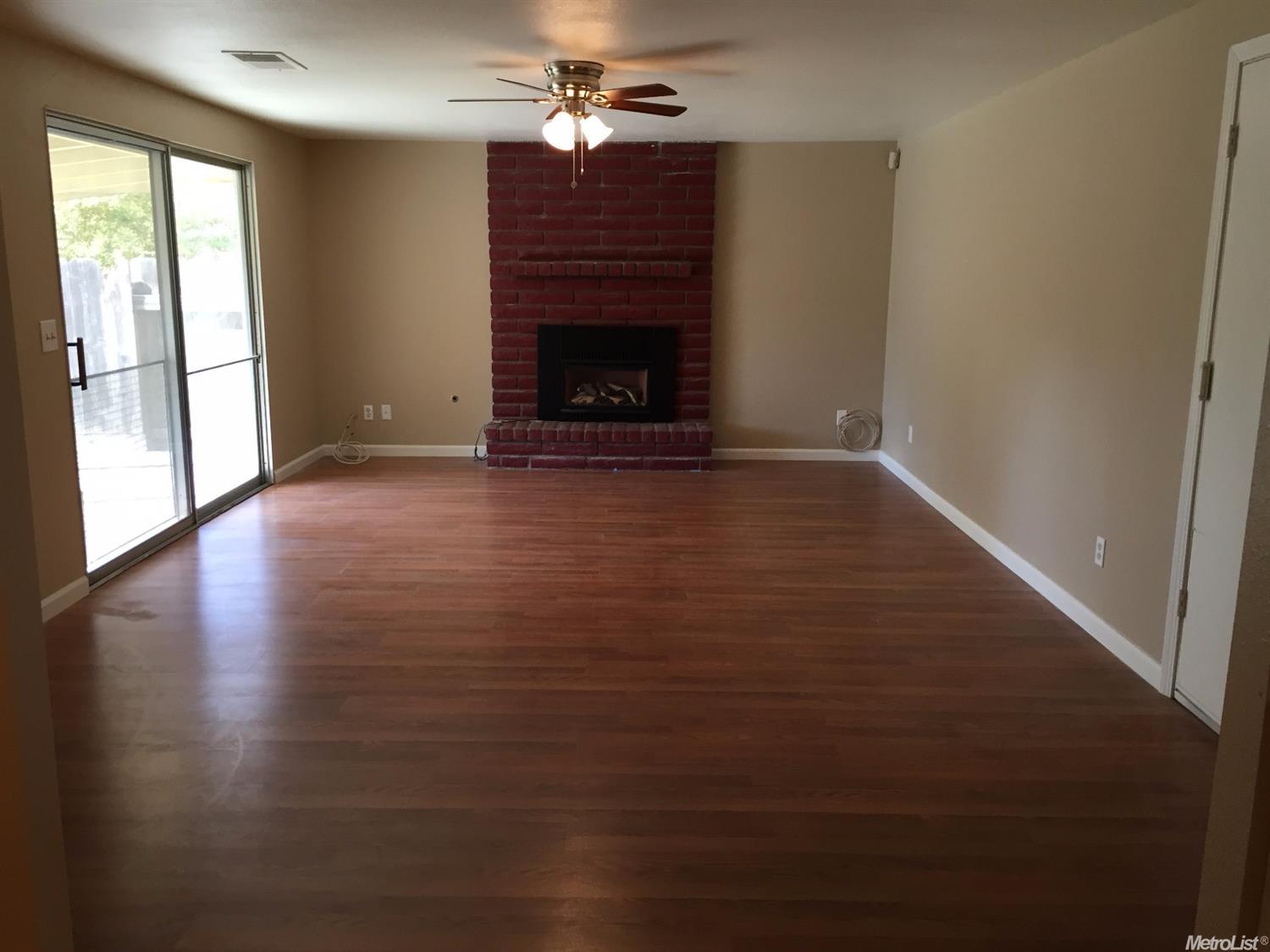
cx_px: 635
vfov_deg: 48.2
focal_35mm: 29
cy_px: 476
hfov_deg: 61.7
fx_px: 1064
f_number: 2.2
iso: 40
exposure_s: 1/30
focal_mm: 4.15
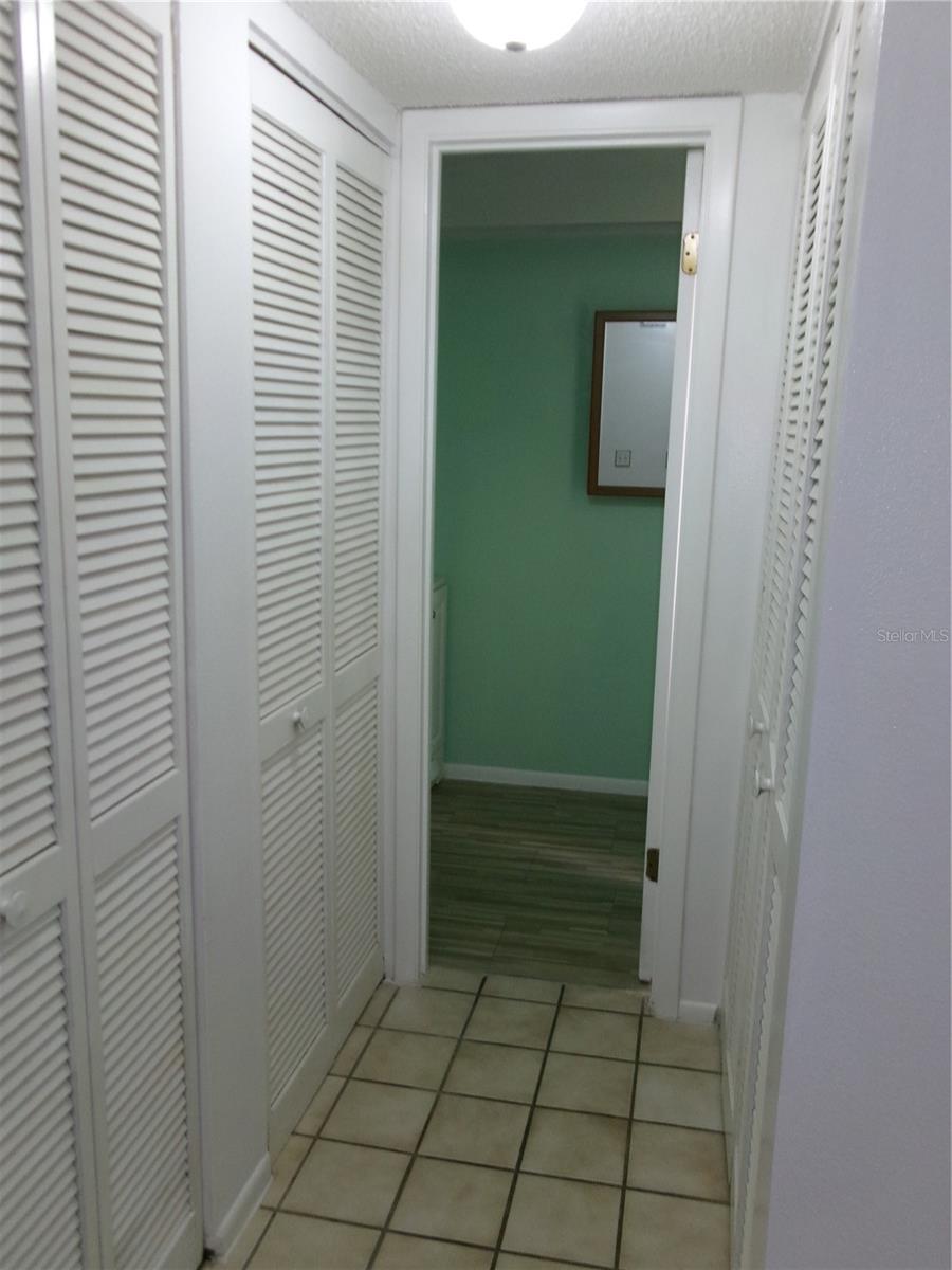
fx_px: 1027
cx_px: 476
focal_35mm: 28
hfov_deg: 49.7
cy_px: 635
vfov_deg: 63.4
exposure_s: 1/34
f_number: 3.9
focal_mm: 5.1
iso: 200
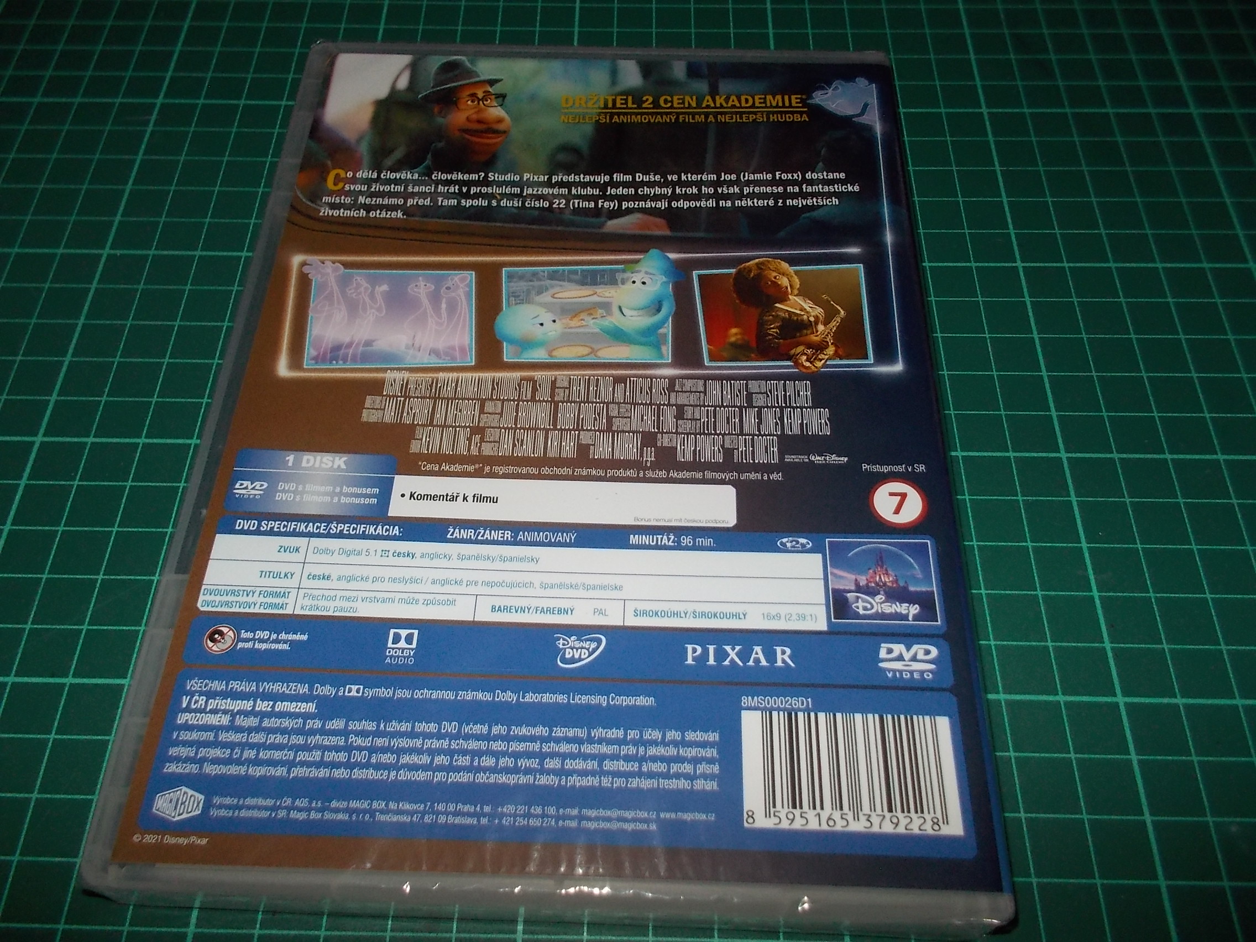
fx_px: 1052
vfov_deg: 48.2
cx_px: 628
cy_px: 471
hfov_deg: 61.7
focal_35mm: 29
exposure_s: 1/30
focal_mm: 4.1
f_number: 3.3
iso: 200
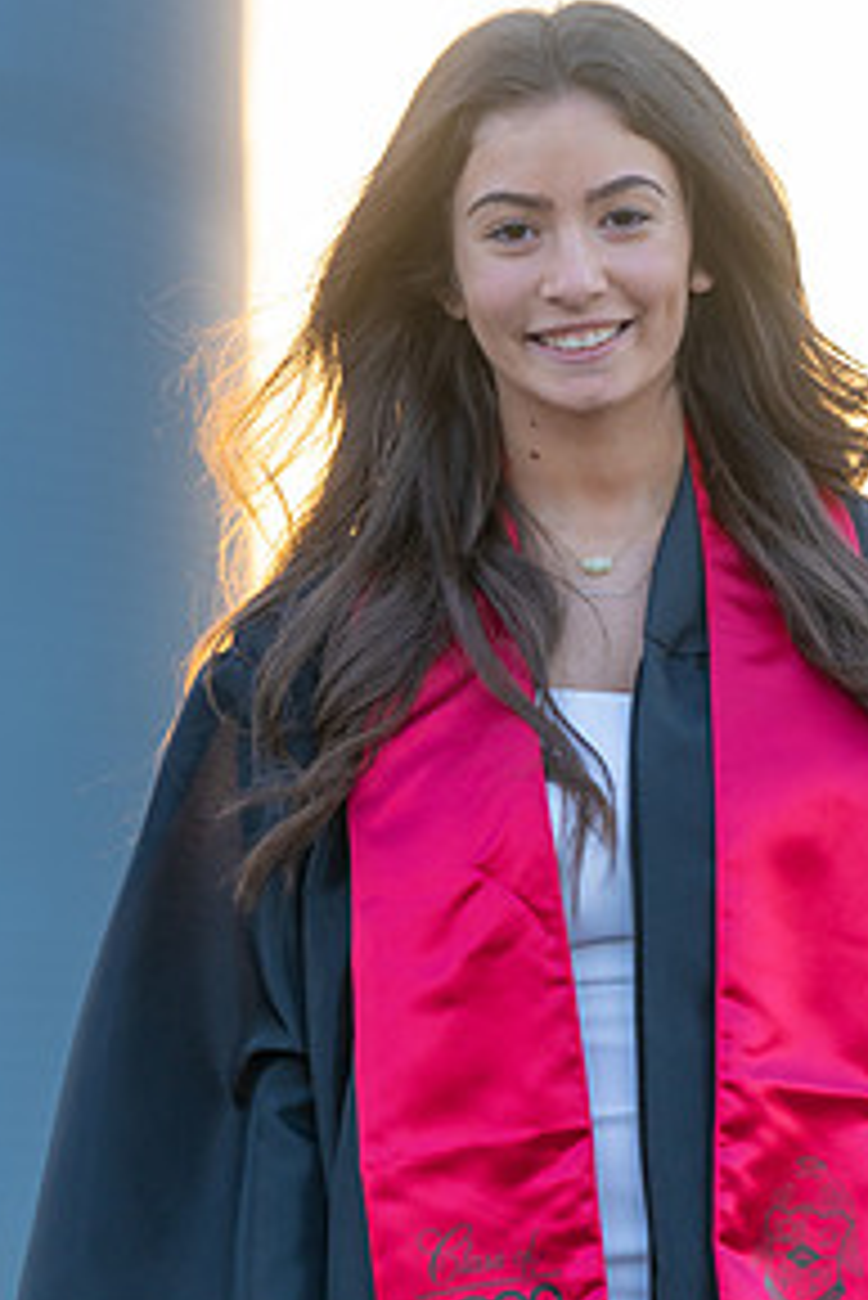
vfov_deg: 7.9
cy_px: 504
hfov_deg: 5.3
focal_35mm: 260
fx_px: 9391
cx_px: 567
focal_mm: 167
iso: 500
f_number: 2.8
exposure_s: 1/320
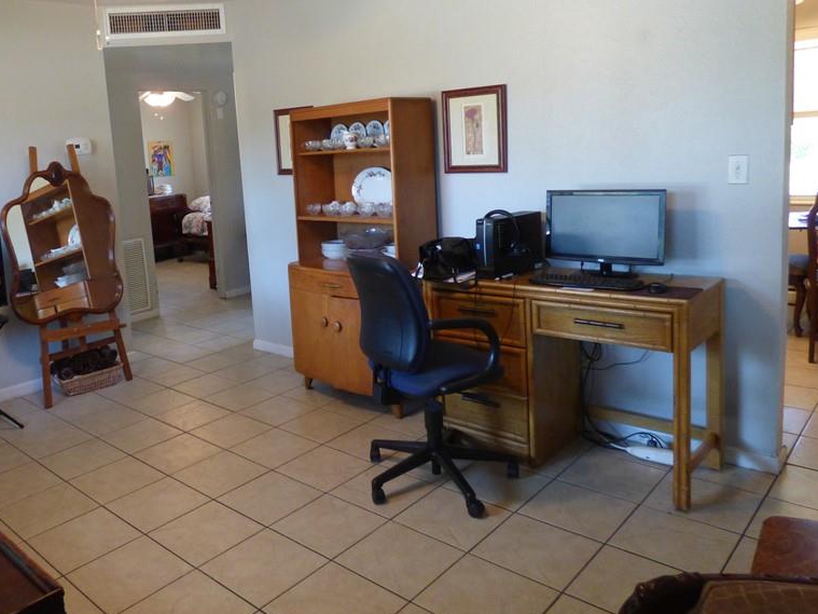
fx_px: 638
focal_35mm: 27
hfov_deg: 64.0
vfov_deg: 51.0
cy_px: 241
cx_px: 288
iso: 400
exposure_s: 1/40
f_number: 2.8
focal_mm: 3.58
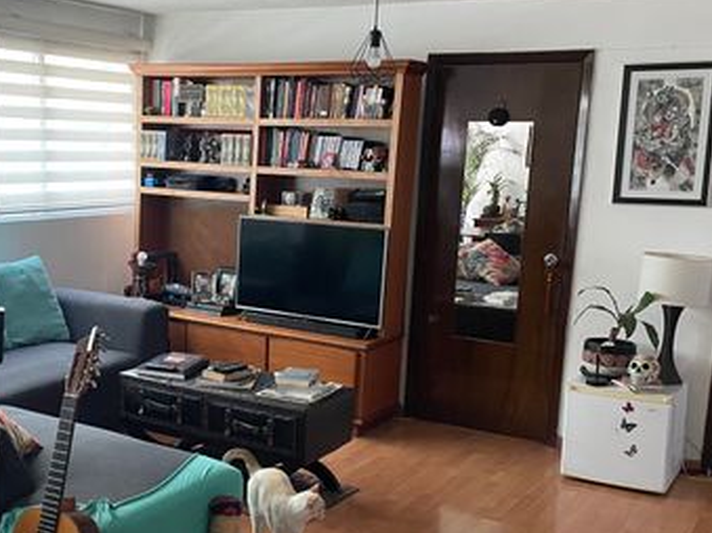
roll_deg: -1.5
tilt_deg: -9.8
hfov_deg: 40.7
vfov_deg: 31.4
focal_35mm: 46
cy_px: 327
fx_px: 946
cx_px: 233
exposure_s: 1/44
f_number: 1.6
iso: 500
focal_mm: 4.2
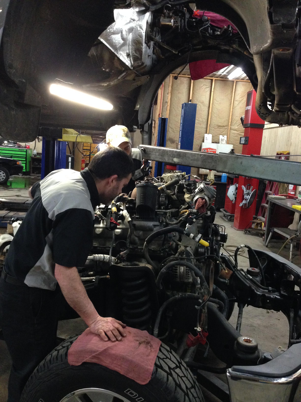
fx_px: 383
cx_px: 150
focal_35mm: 33
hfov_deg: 42.9
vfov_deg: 55.4
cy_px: 201
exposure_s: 1/20
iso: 400
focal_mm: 4.12
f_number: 2.4
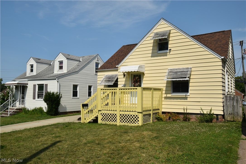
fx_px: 205
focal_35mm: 30
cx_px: 123
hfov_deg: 61.9
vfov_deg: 43.6
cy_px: 82
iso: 100
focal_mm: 20
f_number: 10
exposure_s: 1/400
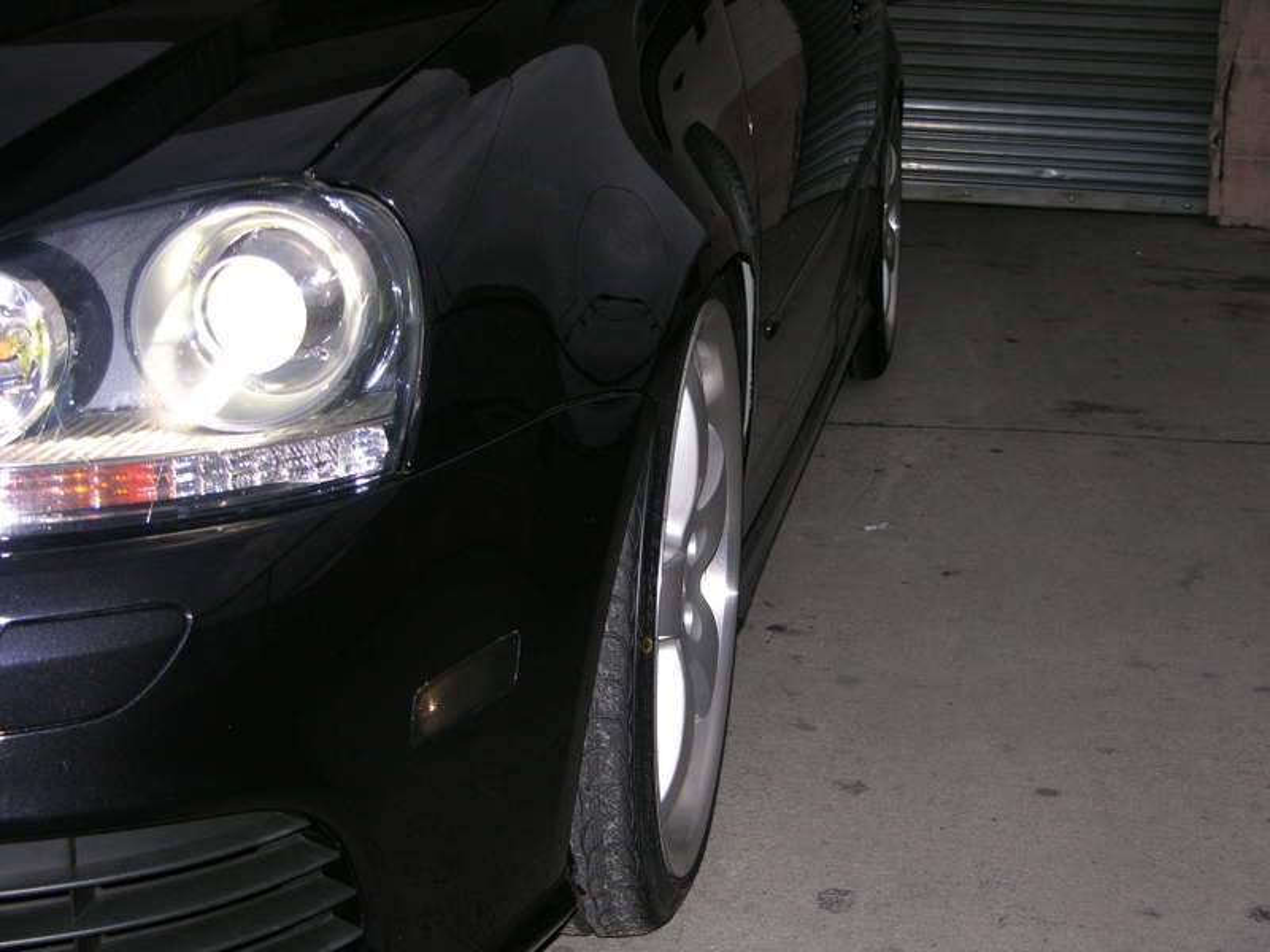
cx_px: 635
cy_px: 476
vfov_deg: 23.7
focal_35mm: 62
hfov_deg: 31.2
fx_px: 2275
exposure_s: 1/120
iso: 100
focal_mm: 15.7
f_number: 3.2
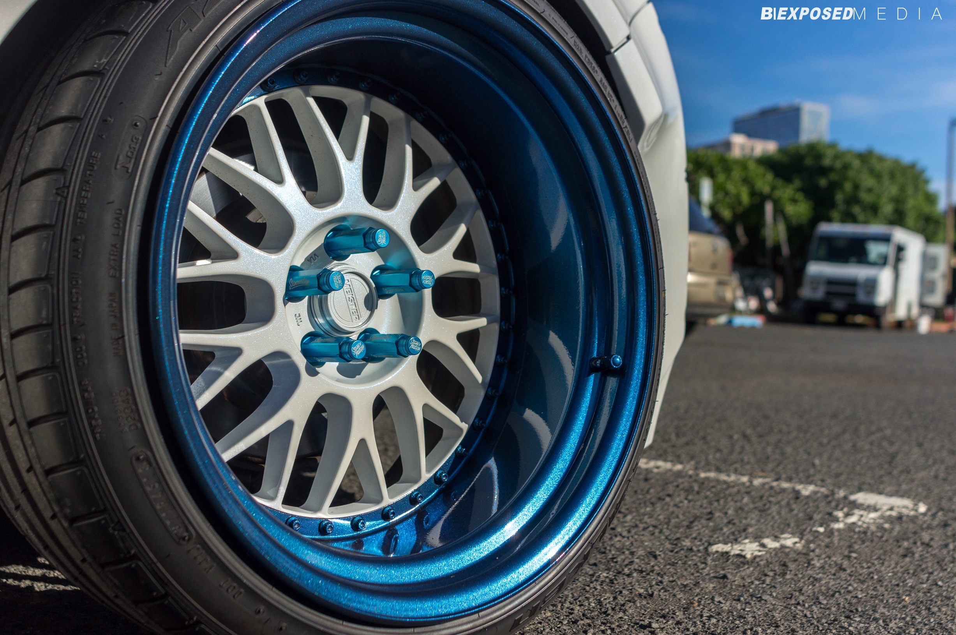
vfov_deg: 36.8
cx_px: 478
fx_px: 955
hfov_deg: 53.2
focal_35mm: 36
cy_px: 318
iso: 200
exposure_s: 1/2000
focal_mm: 24
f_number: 4
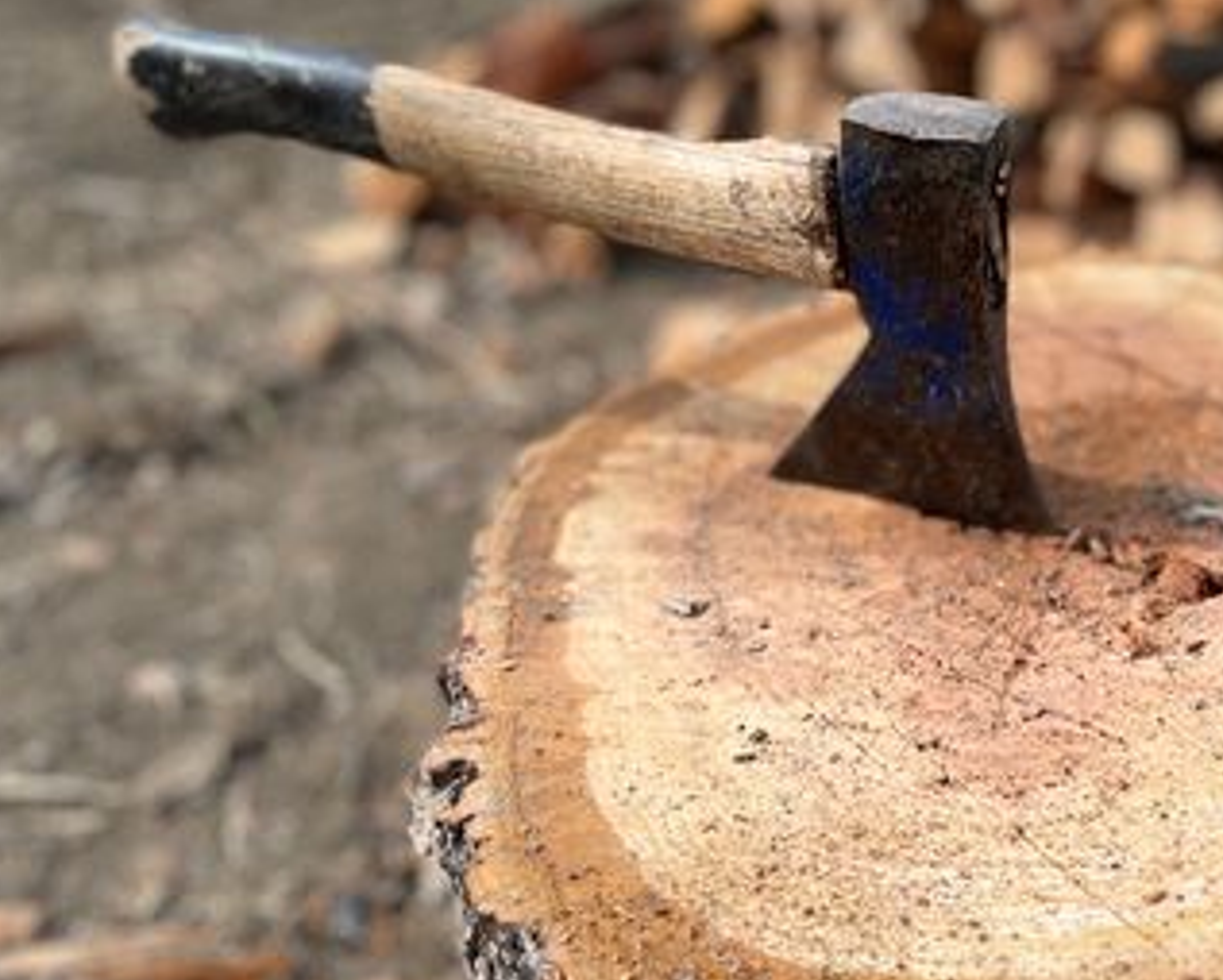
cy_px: 401
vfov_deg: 36.4
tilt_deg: -28.8
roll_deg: +0.1
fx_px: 1485
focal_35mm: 41
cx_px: 957
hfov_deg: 43.0
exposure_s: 1/2212
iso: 50
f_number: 1.6
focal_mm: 4.2
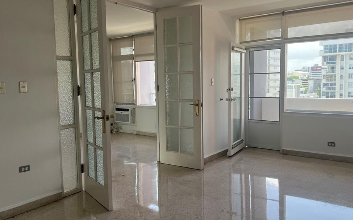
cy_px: 103
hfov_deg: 61.2
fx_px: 298
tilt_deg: -6.5
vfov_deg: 40.6
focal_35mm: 31
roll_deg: +0.8
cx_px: 175
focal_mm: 5.7
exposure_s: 1/473
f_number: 1.5
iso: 50
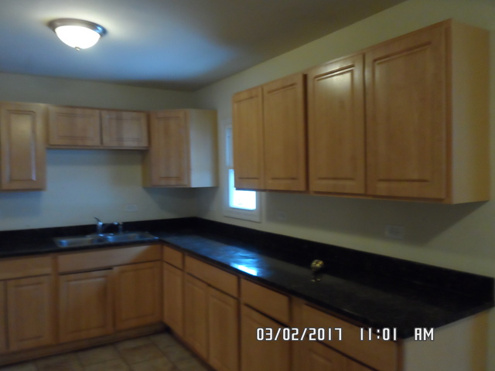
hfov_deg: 63.4
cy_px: 186
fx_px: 400
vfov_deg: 49.7
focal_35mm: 28
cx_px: 248
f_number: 3.1
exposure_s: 1/30
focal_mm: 4.9
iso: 400
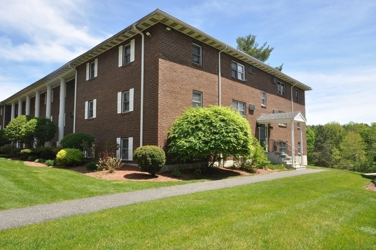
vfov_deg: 53.0
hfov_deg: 73.8
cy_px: 125
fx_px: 250
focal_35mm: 24
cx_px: 188
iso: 400
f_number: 16
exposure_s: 1/100
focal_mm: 16
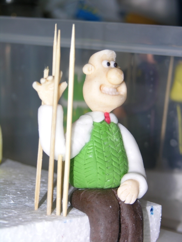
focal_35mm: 120
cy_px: 121
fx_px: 841
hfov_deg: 12.3
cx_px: 91
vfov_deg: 16.4
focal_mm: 29.5
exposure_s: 1/120
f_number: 3.7
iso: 50
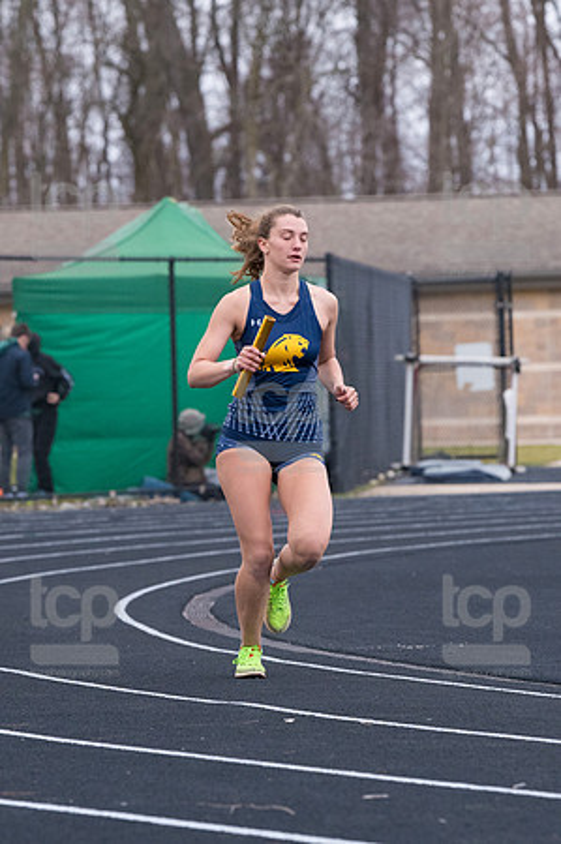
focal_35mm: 240
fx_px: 5623
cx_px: 280
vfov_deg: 8.6
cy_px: 422
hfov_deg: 5.7
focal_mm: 160
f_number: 5
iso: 2000
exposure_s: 1/1600
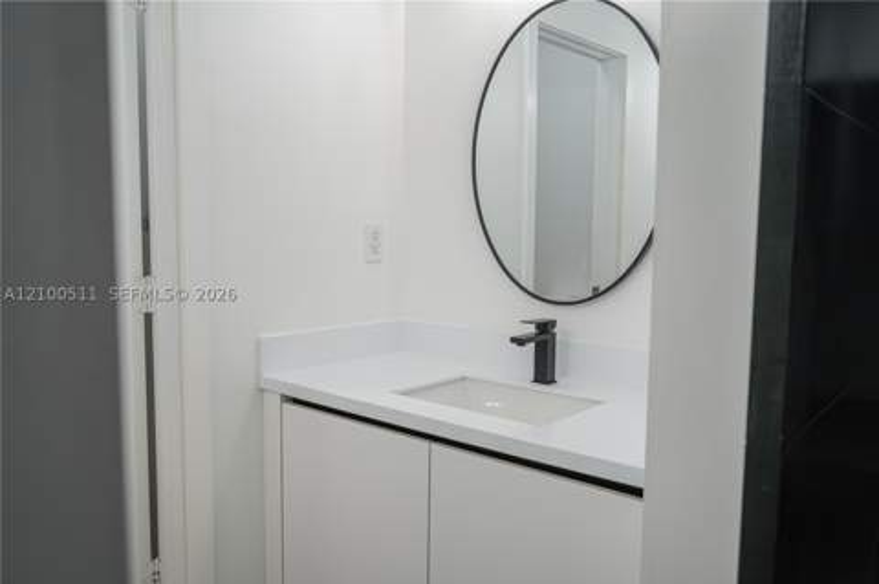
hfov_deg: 65.5
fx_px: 683
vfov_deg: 46.3
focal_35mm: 28
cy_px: 292
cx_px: 440
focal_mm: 28
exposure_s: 1/40
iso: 200
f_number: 5
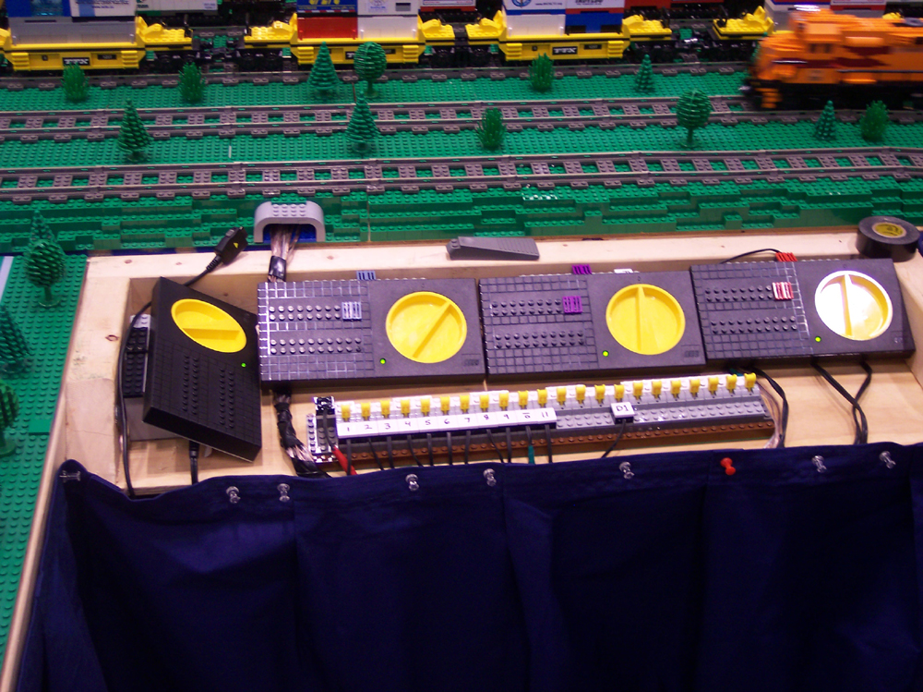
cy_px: 346
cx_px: 462
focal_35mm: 51
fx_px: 1359
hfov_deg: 37.5
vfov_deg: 28.5
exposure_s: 1/30
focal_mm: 10.7
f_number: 3.4
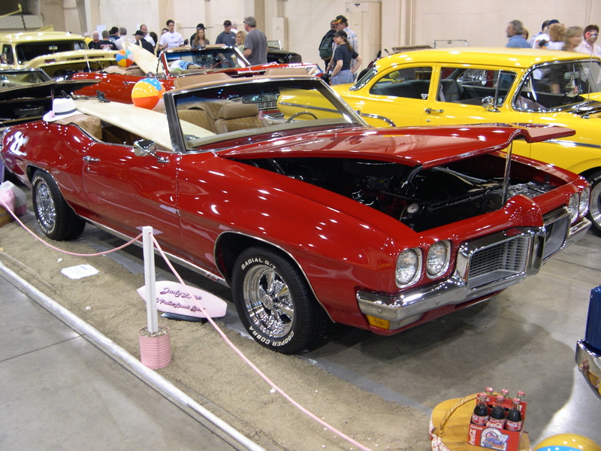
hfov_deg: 49.0
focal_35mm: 38
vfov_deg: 37.7
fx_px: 660
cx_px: 300
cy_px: 226
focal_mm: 8
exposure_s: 1/15.8
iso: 100
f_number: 2.8
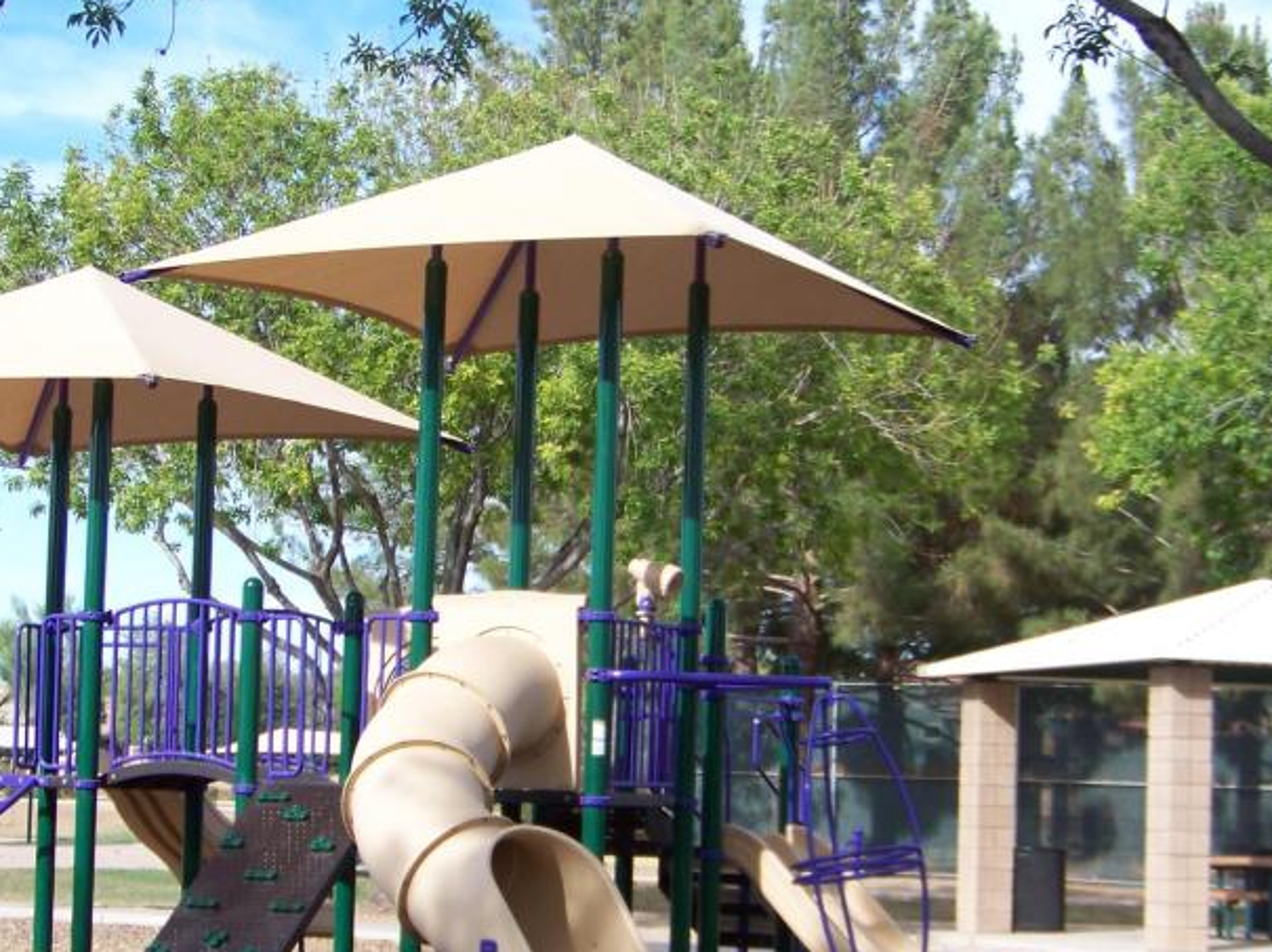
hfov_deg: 23.6
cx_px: 597
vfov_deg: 17.7
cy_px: 586
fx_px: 3048
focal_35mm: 83
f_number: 2.8
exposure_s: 1/500
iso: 64
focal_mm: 7.6
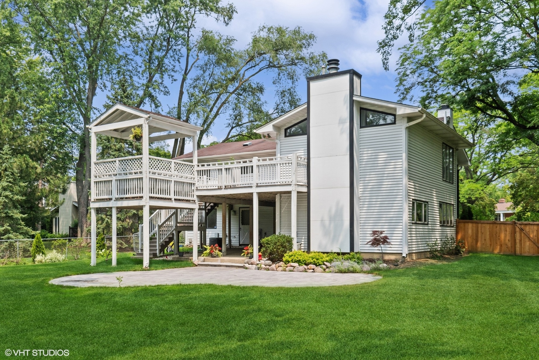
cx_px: 270
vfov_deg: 40.0
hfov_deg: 57.2
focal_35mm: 33
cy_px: 180
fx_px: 494
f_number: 9
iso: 200
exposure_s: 1/640
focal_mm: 22
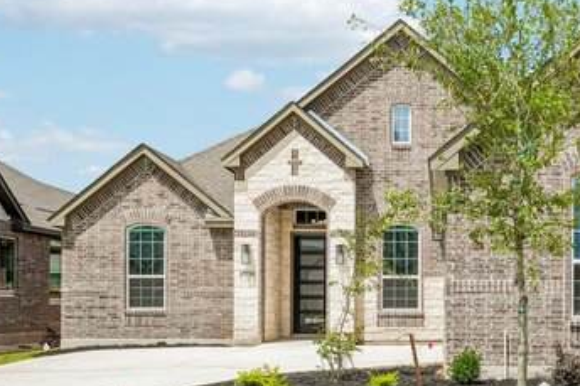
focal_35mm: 54
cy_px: 242
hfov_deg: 35.7
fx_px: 870
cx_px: 464
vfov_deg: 25.0
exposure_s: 1/750
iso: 200
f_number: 8
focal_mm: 29
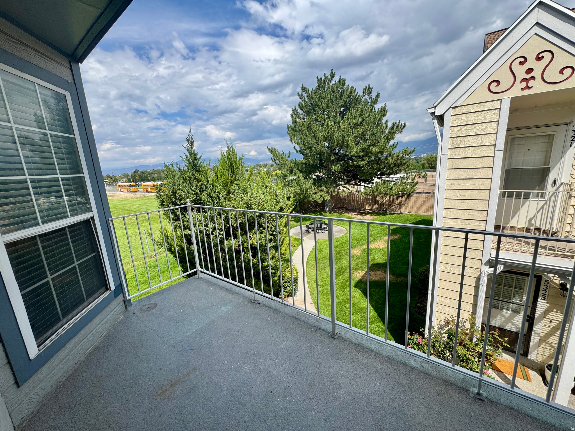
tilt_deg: -12.2
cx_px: 288
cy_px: 216
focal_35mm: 14
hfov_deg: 102.1
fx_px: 233
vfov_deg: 85.7
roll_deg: +3.6
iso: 40
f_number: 2.2
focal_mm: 2.22
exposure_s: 1/1178
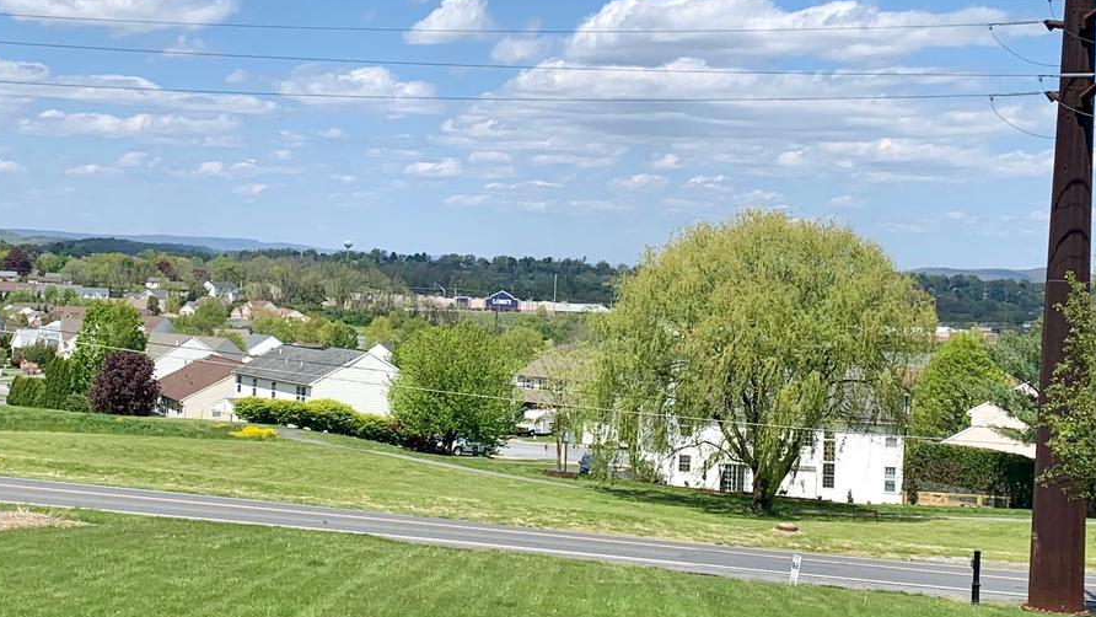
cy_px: 222
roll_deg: -2.2
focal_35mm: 65
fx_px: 1889
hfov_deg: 32.2
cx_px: 399
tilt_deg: +2.5
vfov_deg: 18.5
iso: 25
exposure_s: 1/2915
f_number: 1.8
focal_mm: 4.25
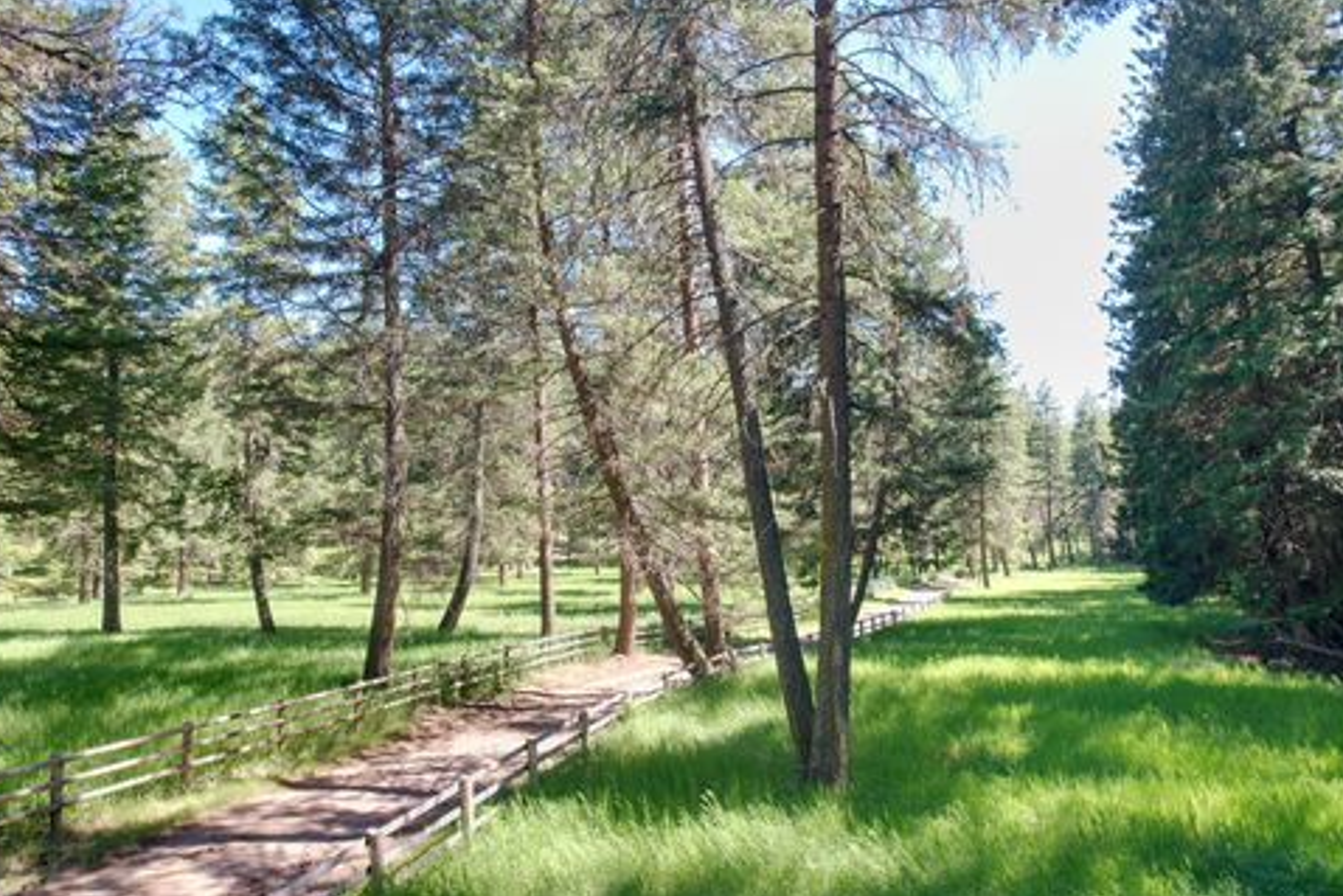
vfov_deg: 55.1
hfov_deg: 76.1
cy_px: 437
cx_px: 660
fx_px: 858
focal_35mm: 23
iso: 100
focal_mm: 8.38
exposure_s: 1/250
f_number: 2.8
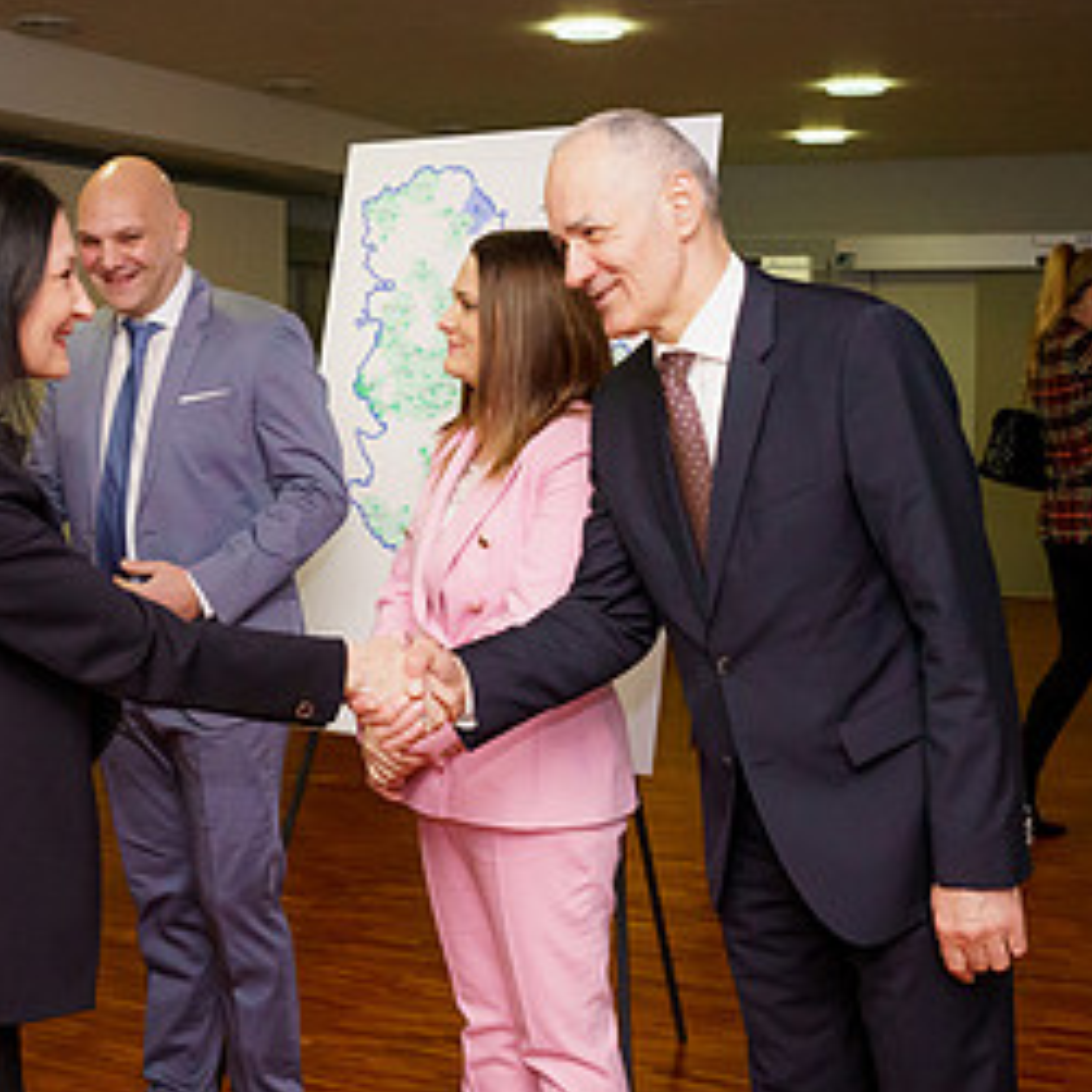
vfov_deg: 34.0
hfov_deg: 34.0
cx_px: 477
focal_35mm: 50
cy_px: 484
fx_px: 1785
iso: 2500
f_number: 4
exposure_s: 1/250
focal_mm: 24
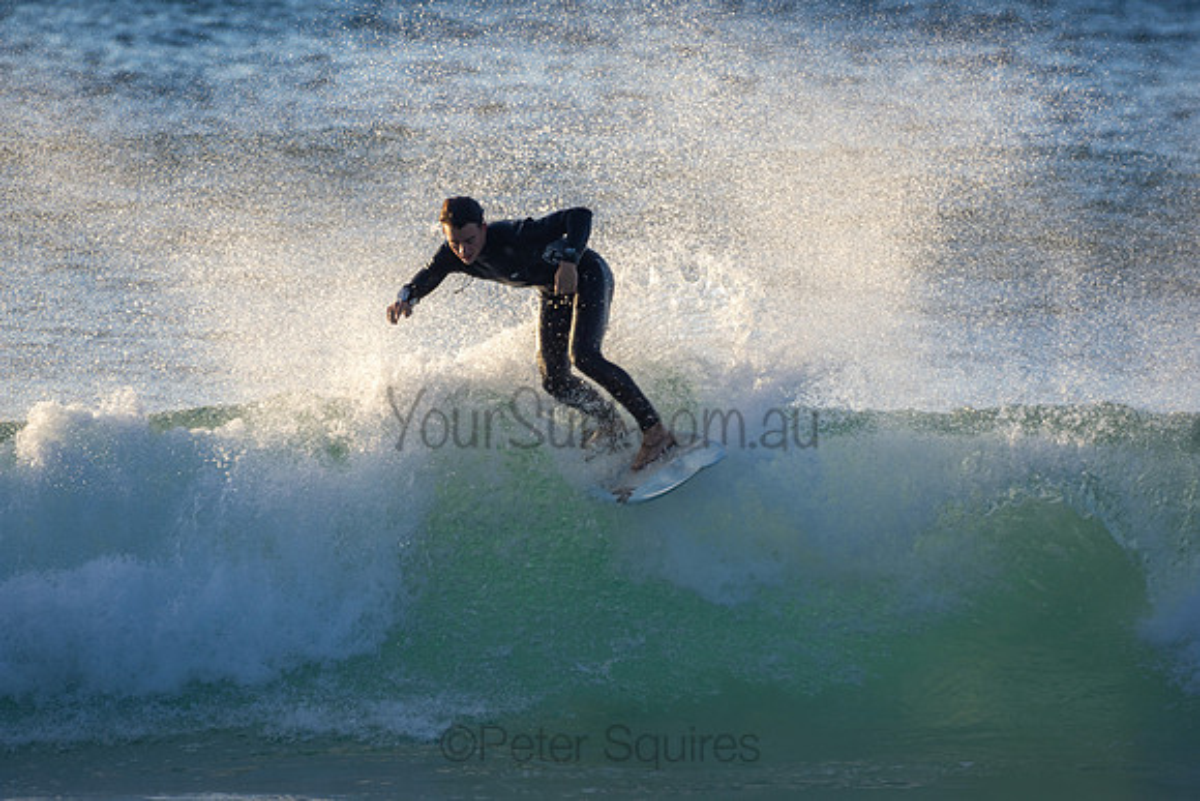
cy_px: 400
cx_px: 600
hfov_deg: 2.7
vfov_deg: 1.8
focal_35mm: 750
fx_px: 25005
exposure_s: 1/500
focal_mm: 500
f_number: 5.6
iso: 160
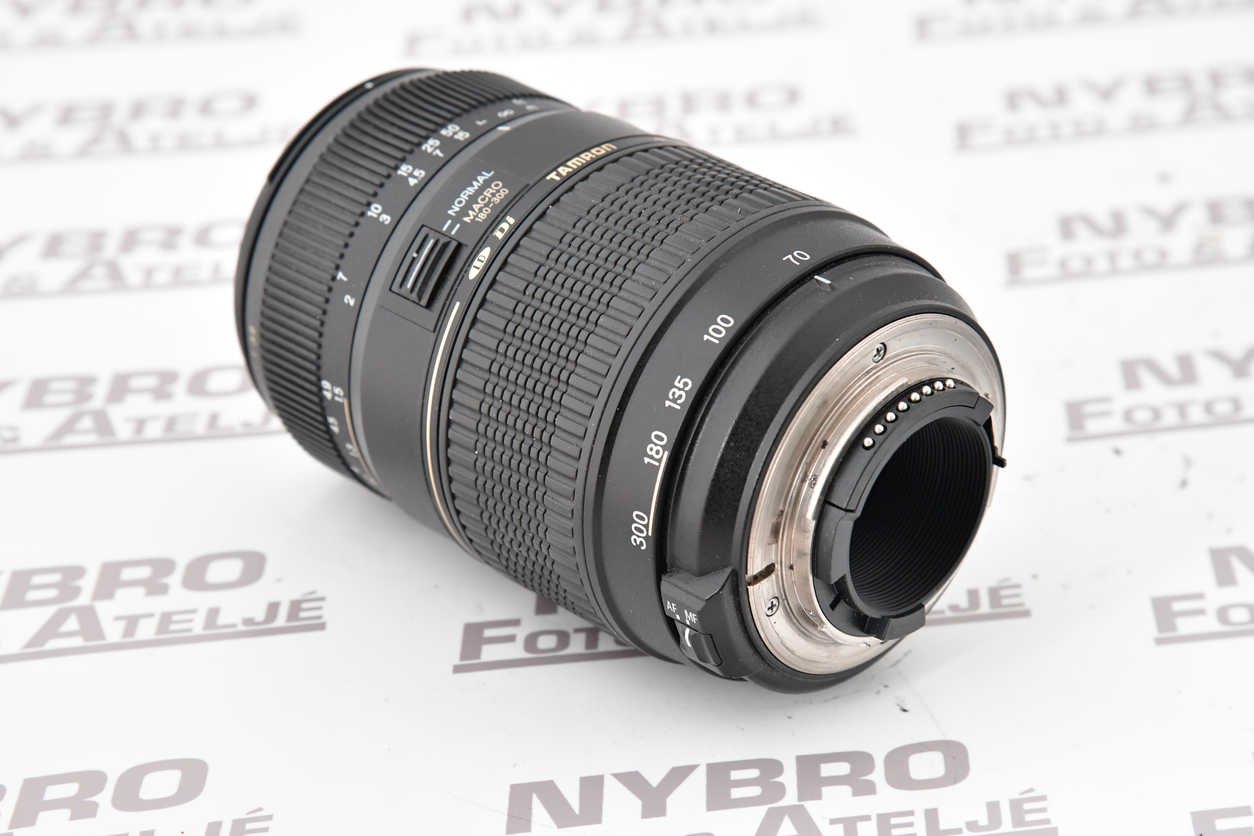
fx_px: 4180
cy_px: 418
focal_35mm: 120
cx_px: 627
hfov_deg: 17.1
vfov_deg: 11.4
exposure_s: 1/60
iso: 3200
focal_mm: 120
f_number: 11
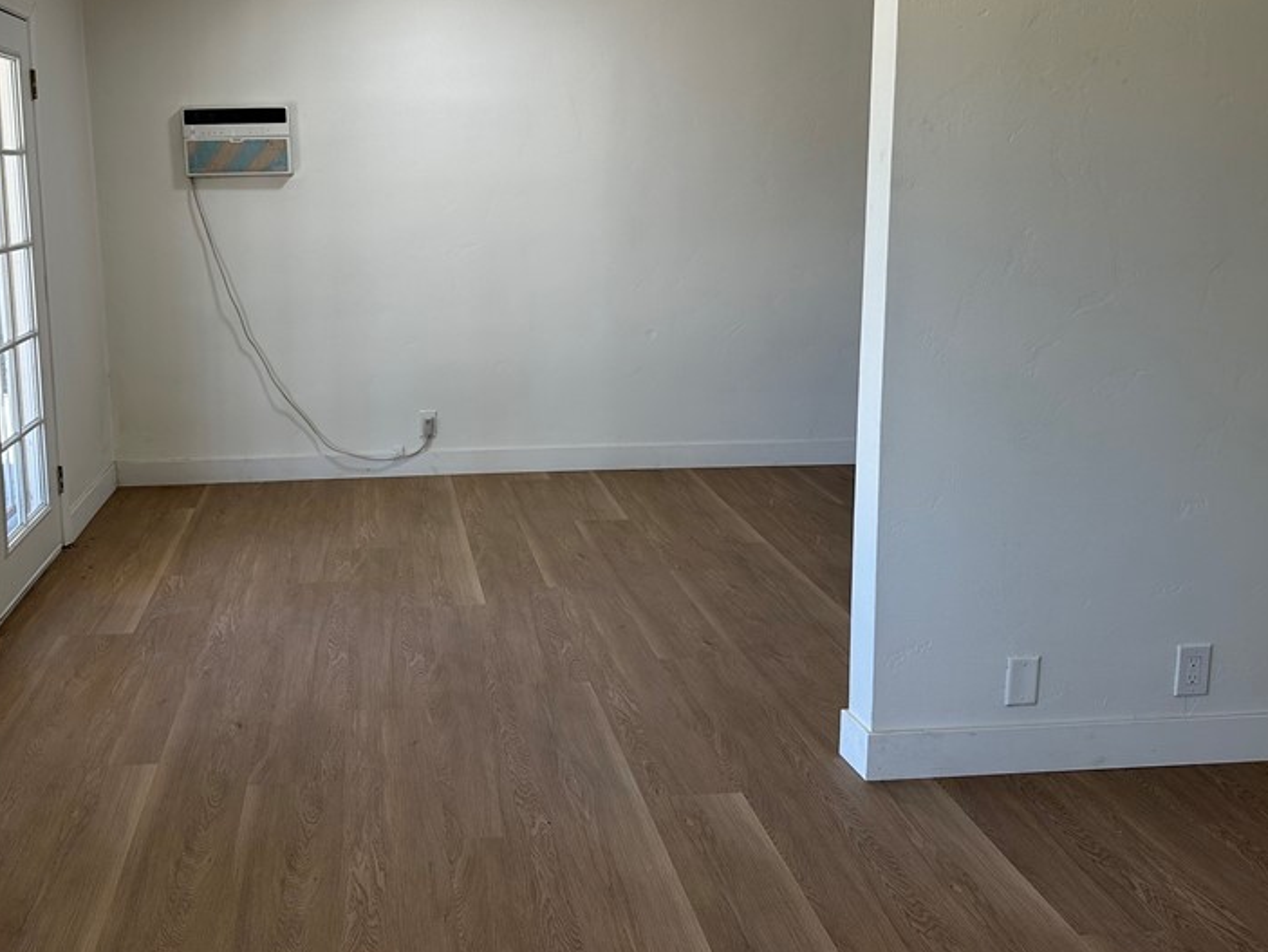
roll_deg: +1.0
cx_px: 414
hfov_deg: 51.5
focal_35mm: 35
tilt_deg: -9.5
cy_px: 392
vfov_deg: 40.6
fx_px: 1283
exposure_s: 1/120
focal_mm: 6.86
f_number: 1.78
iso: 80
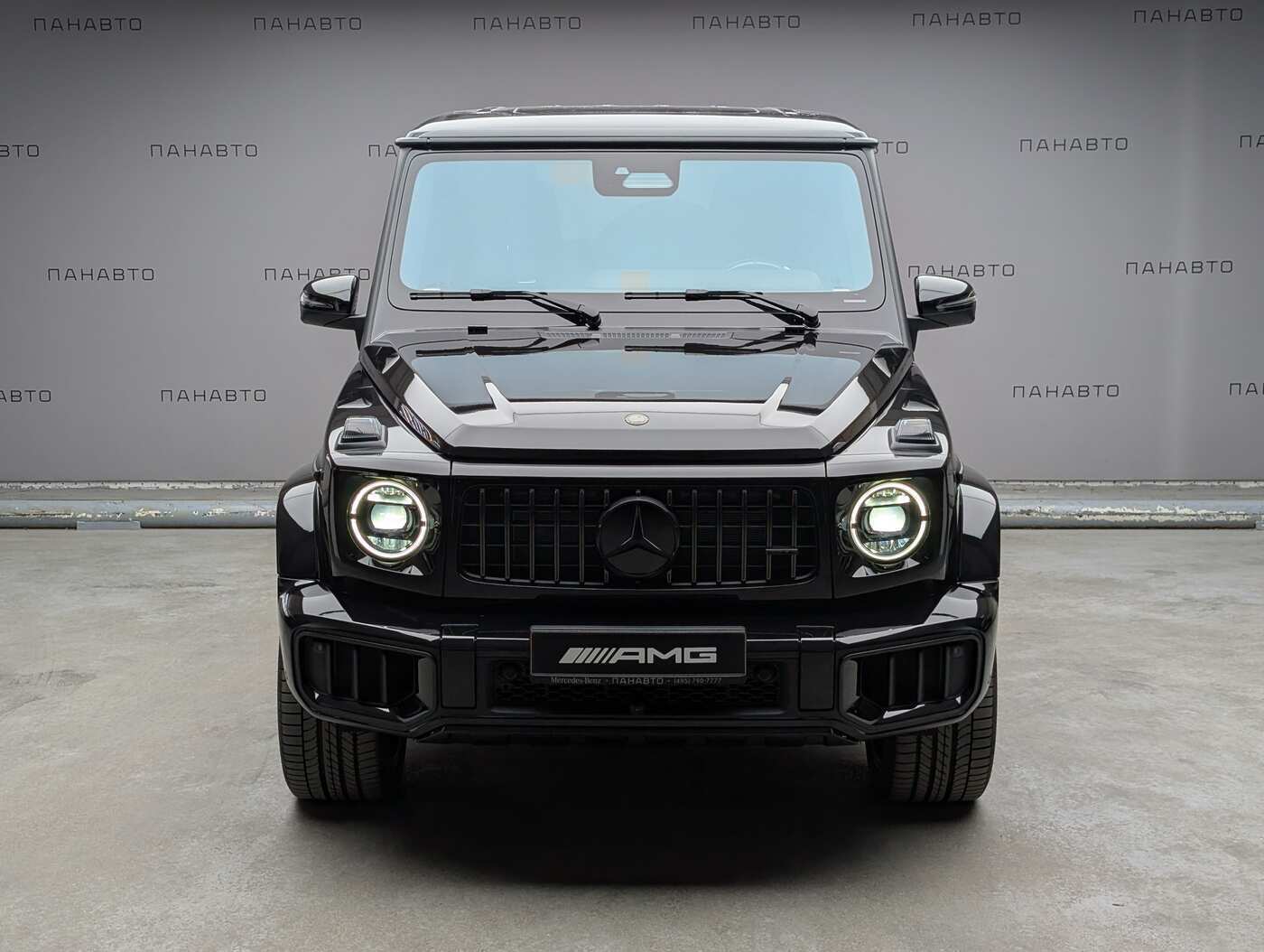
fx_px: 1792
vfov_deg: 29.7
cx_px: 632
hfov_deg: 38.9
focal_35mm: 49
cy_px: 476
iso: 18
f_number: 1.68
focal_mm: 6.9
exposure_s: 1/151
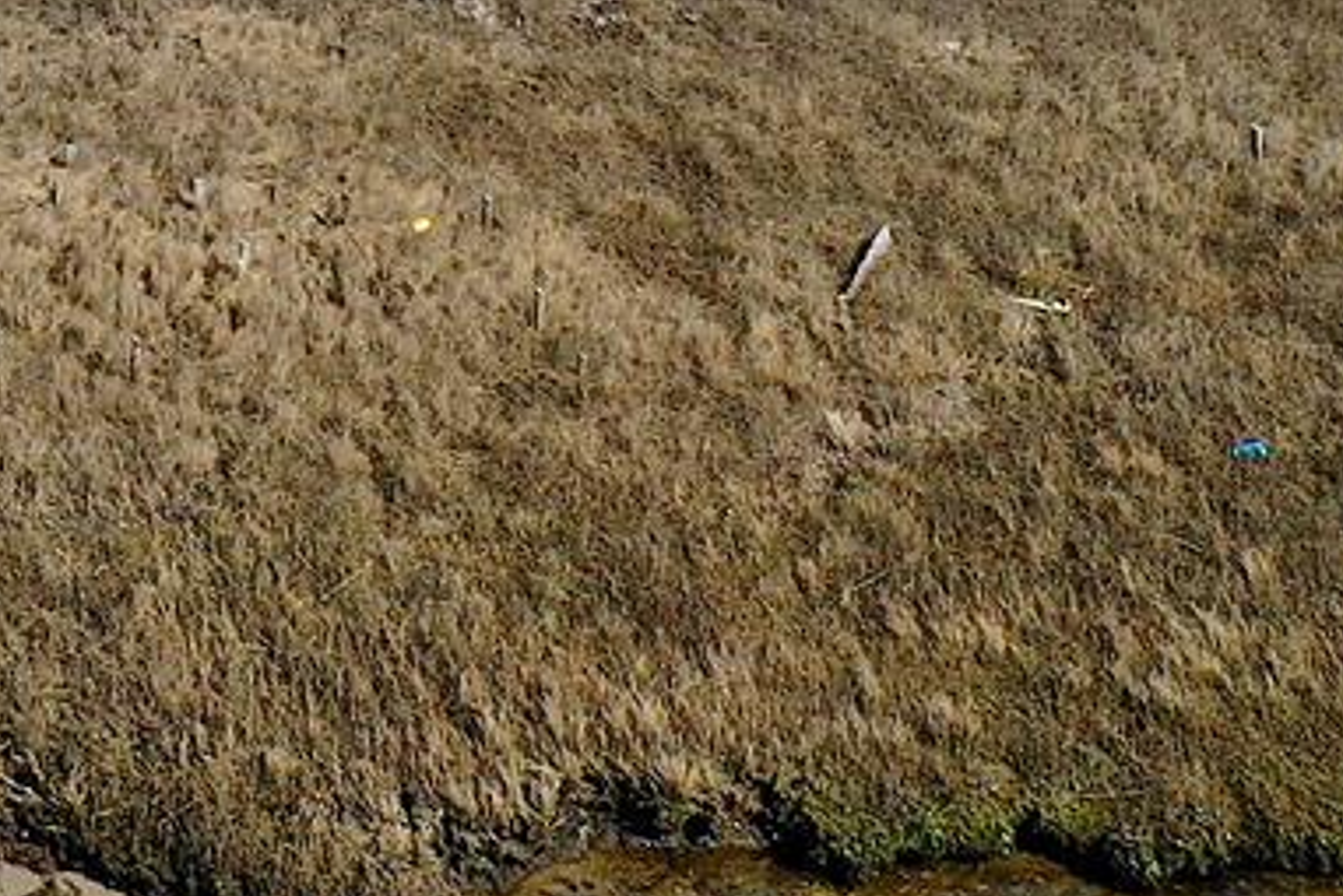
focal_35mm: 150
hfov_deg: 11.4
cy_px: -1323
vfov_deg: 8.3
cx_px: -1867
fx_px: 5598
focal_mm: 10.26
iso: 100
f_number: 6.3
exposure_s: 1/500
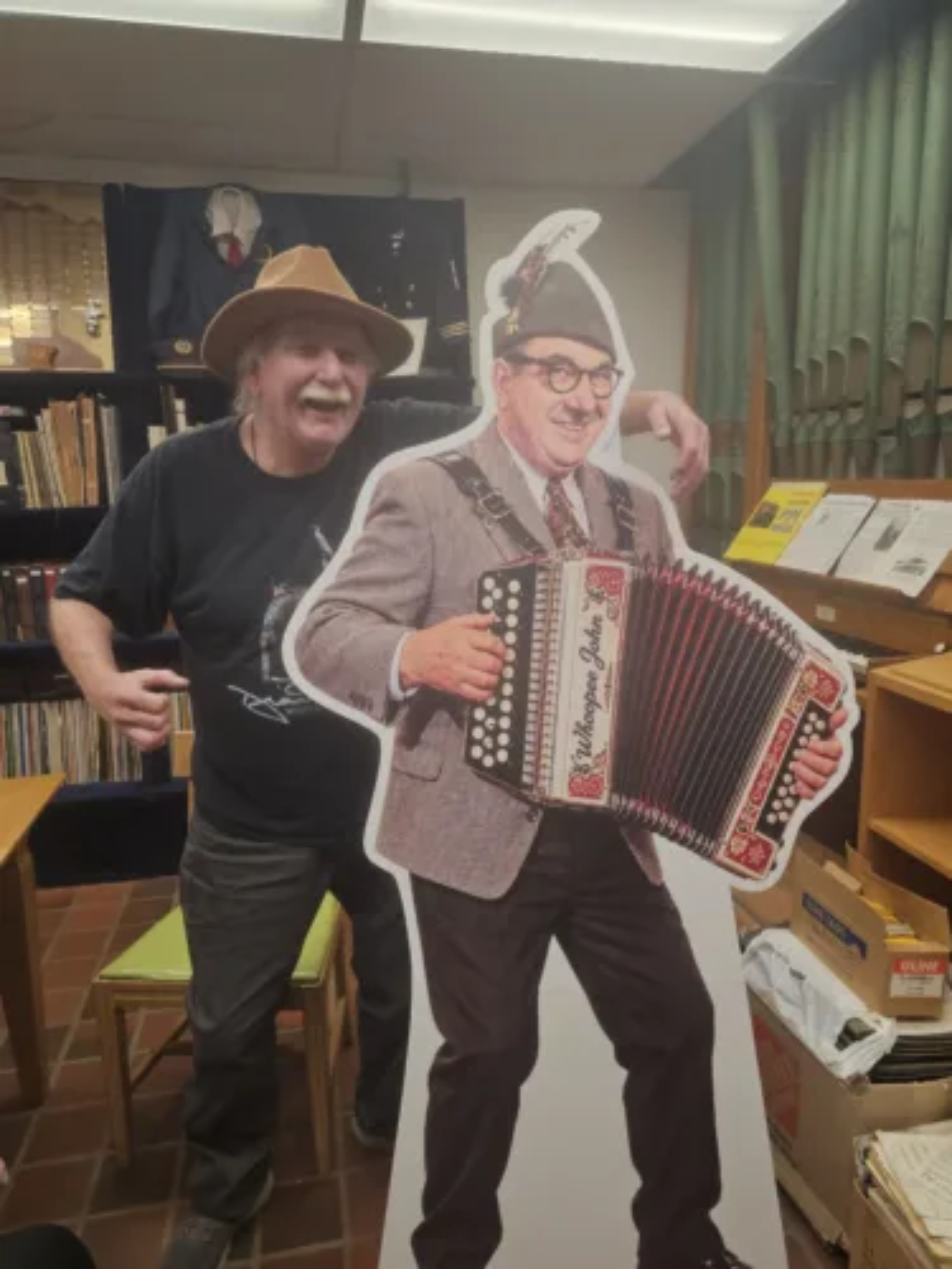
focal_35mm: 23
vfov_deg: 73.9
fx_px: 843
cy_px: 634
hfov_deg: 58.9
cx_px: 476
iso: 125
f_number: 1.7
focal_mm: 6.3
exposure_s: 1/120
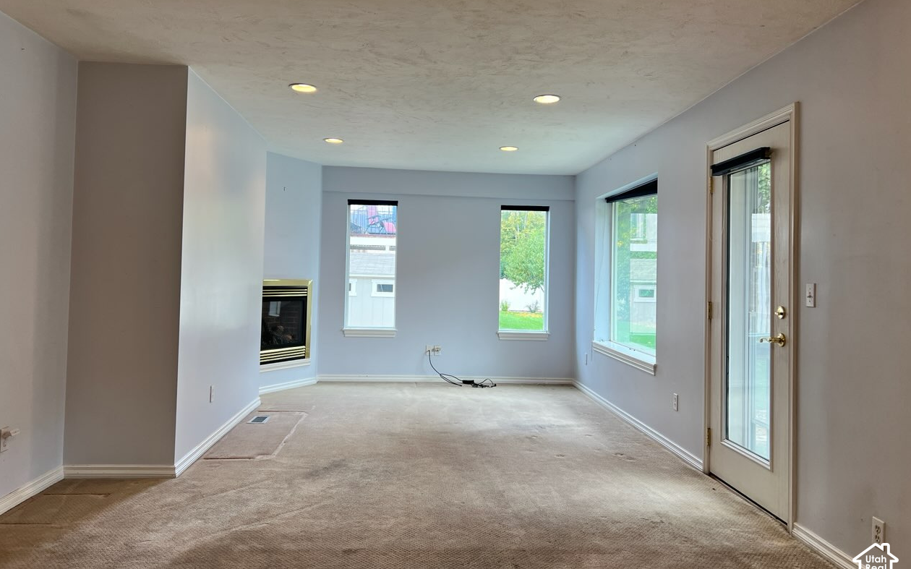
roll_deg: -0.5
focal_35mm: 28
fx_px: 695
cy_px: 250
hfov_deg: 66.5
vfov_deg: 44.4
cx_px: 450
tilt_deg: +1.6
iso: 50
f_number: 1.5
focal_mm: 5.7
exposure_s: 1/120
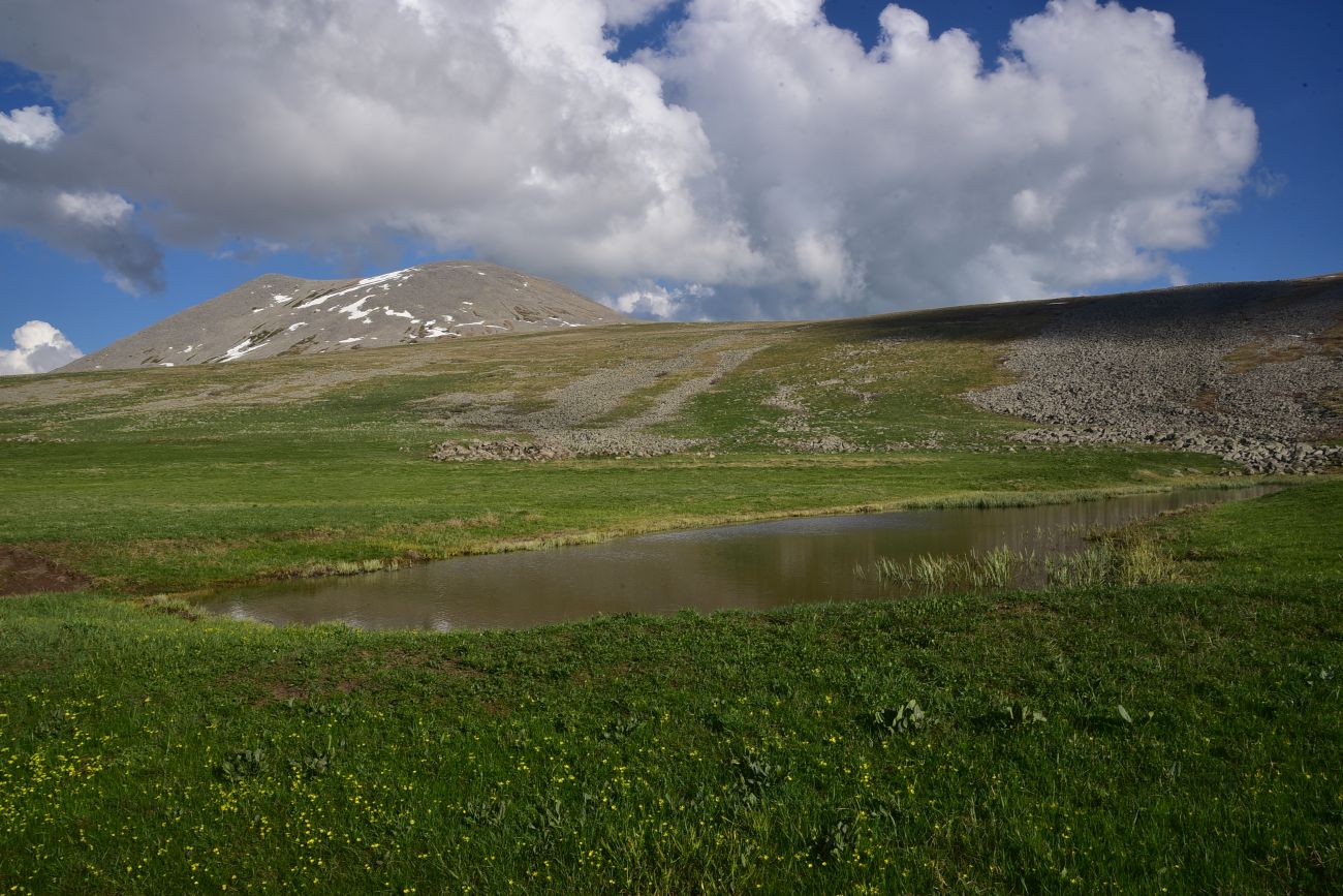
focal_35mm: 50
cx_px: 672
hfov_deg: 39.6
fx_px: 1865
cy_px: 448
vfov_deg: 27.0
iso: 160
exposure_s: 1/125
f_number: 18
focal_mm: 50
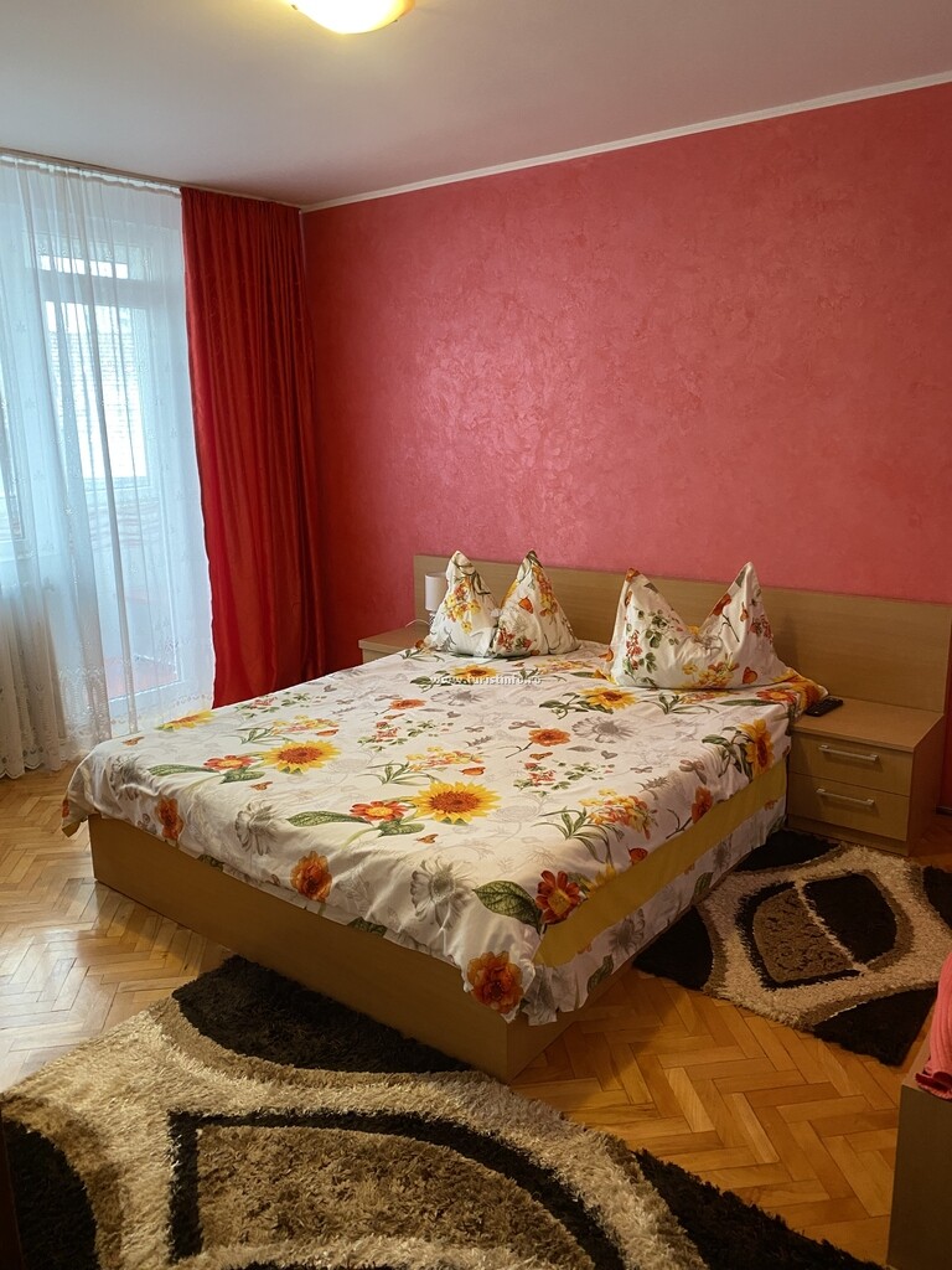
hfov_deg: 53.1
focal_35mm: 26
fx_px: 953
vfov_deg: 67.3
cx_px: 476
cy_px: 635
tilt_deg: -11.5
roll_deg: +1.1
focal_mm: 4.25
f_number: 1.8
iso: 250
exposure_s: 1/50
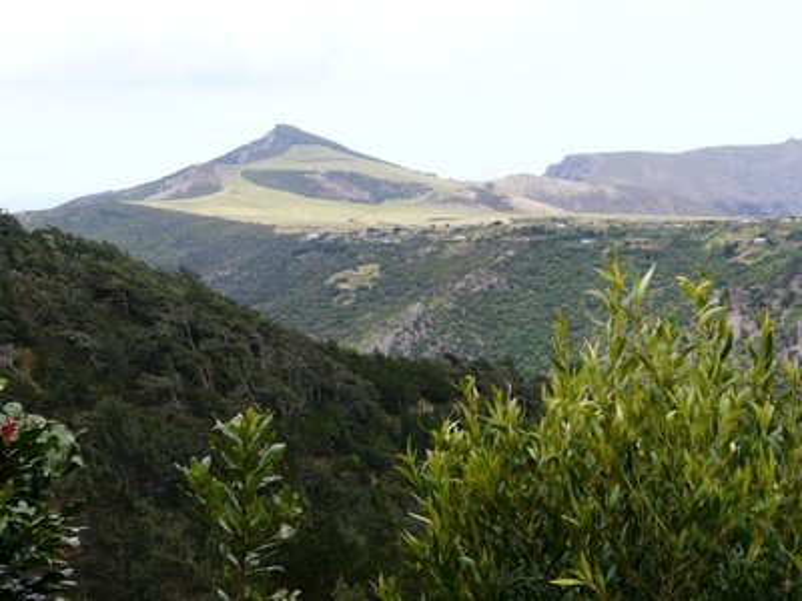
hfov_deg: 28.2
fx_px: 1599
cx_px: 401
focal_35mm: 69
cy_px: 300
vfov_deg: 21.3
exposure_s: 1/320
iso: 100
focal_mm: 11.4
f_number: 5.6
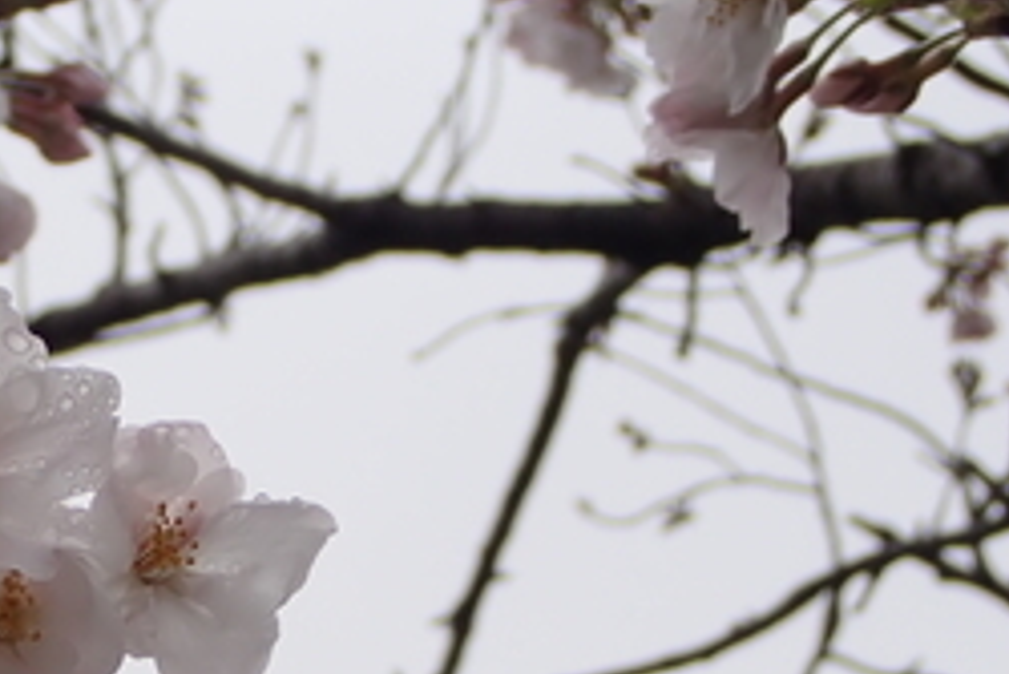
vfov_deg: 8.4
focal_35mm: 162
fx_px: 4543
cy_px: 839
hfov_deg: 12.5
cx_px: -36
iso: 100
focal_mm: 11.78
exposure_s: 1/400
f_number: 5
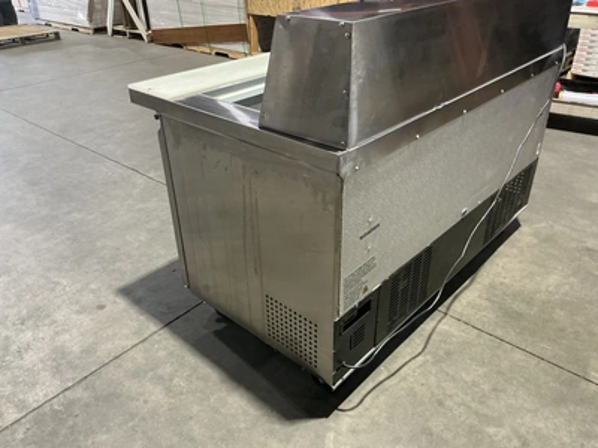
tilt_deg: -29.9
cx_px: 299
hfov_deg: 63.4
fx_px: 484
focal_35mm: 28
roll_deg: +1.1
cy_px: 224
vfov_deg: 49.7
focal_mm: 3
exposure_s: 1/51
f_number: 1.8
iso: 320
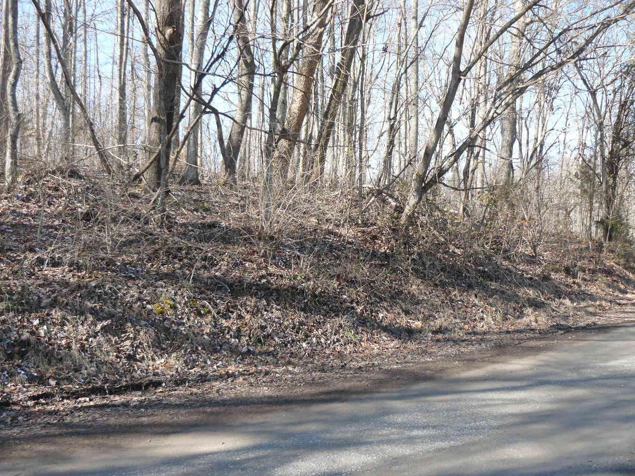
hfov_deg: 51.4
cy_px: 238
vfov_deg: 39.7
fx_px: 660
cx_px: 318
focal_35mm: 36
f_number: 2.8
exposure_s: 1/250
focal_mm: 6
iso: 100
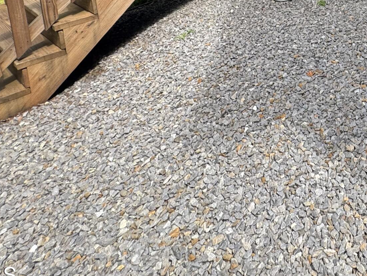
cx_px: 355
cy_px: -65
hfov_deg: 43.1
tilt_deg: -7.8
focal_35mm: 38
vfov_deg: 31.0
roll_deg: +1.4
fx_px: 403
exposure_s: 1/228
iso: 40
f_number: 2.2
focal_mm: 2.22
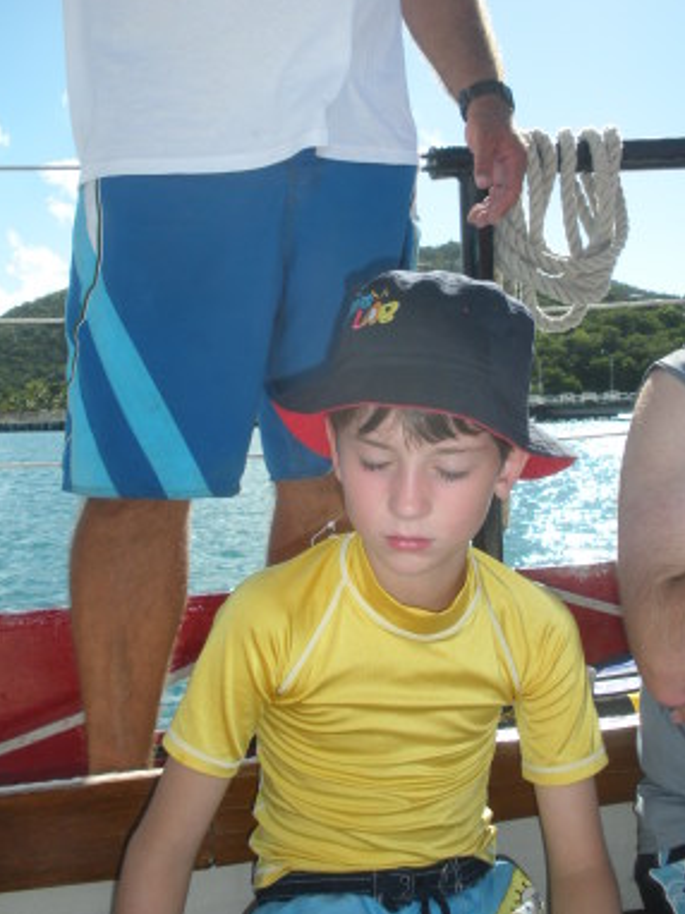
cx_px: 386
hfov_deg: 33.5
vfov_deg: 43.9
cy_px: 443
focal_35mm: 43
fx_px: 1136
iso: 64
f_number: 3.5
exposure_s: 1/608
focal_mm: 6.3
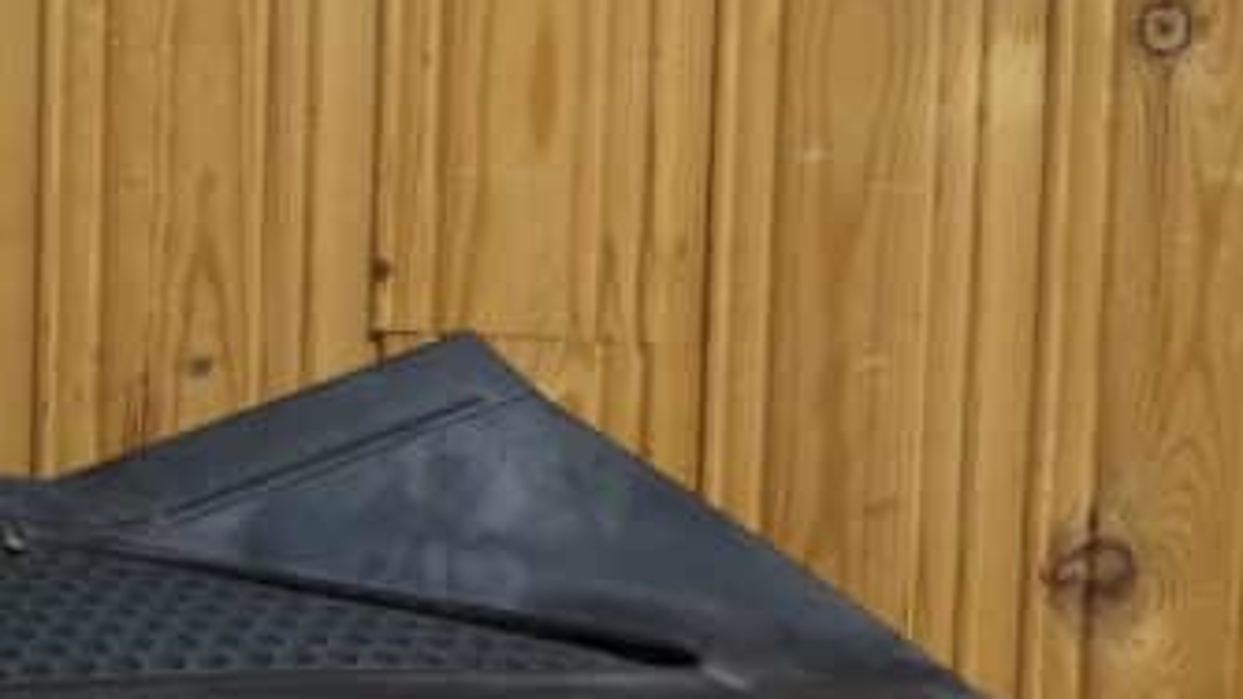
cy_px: 1195
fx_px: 3020
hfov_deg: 22.5
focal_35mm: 92
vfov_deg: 12.3
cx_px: 60
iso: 2000
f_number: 4.5
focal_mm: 19
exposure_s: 1/60
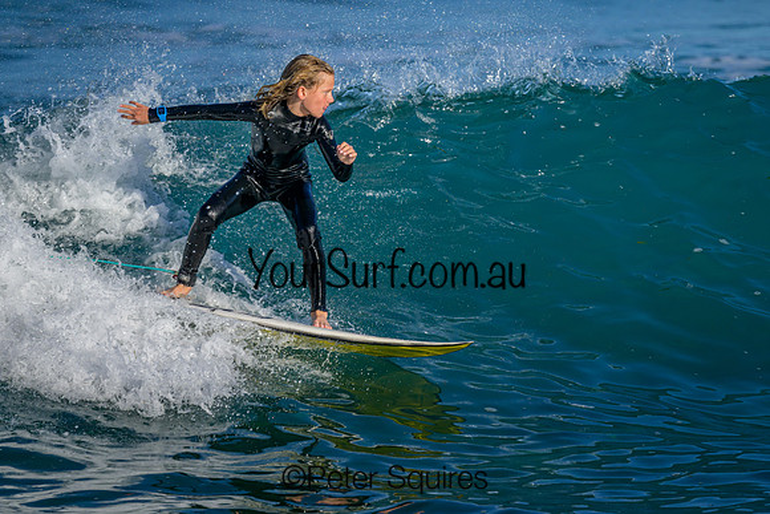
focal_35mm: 886
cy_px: 264
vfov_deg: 1.6
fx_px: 18958
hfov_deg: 2.3
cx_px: 376
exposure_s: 1/2000
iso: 450
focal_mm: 800
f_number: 8
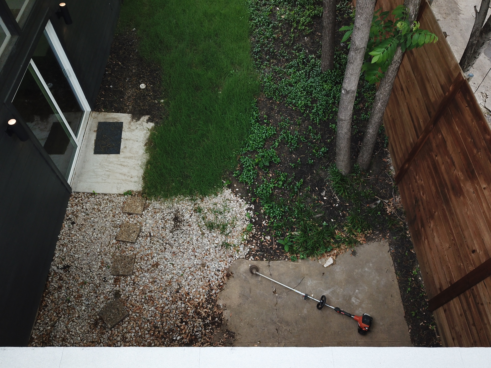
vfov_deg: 53.1
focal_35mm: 26
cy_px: 184
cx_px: 246
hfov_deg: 67.3
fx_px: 369
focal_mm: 4.73
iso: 146
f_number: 2.2
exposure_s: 1/50
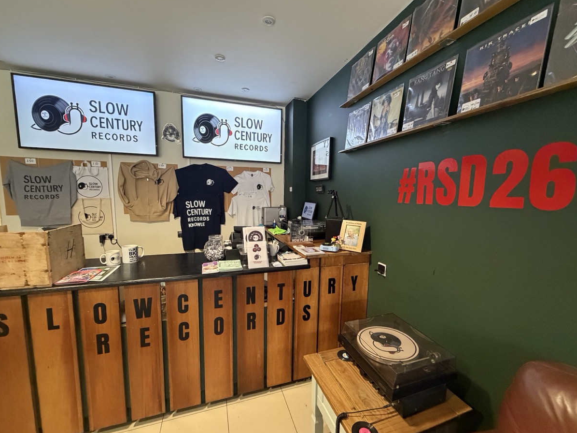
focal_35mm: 15
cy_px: 221
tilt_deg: -6.5
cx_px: 296
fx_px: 250
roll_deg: -0.6
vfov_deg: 81.7
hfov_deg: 98.2
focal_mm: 2.22
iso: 800
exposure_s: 1/60
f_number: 2.2
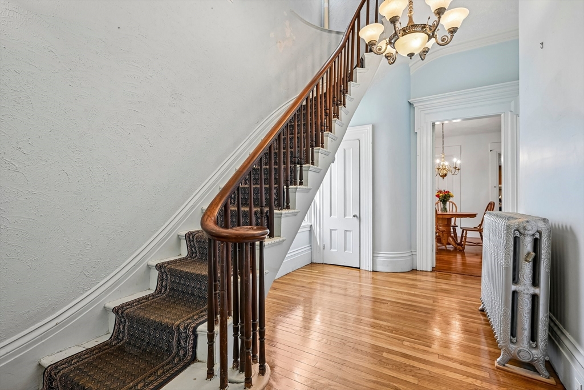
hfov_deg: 96.7
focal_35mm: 16
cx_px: 292
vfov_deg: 73.8
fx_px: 260
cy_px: 195
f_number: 8
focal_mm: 16
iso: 400
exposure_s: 1/25
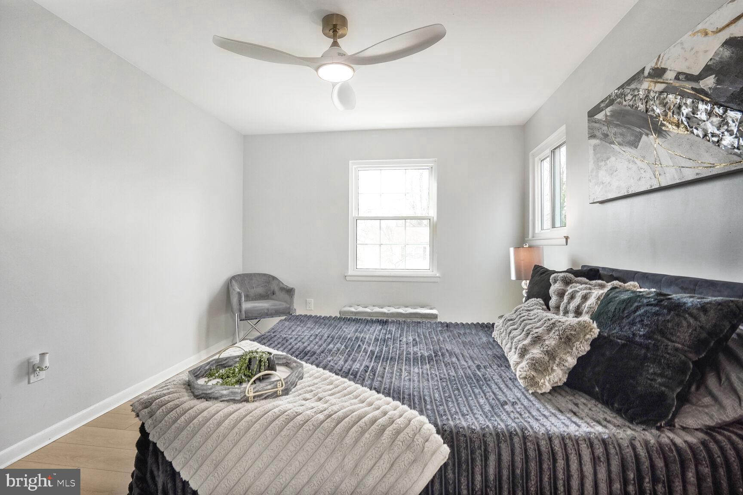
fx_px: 330
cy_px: 248
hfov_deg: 96.7
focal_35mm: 16
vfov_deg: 73.7
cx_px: 372
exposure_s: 1/80
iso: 500
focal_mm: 16
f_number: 8
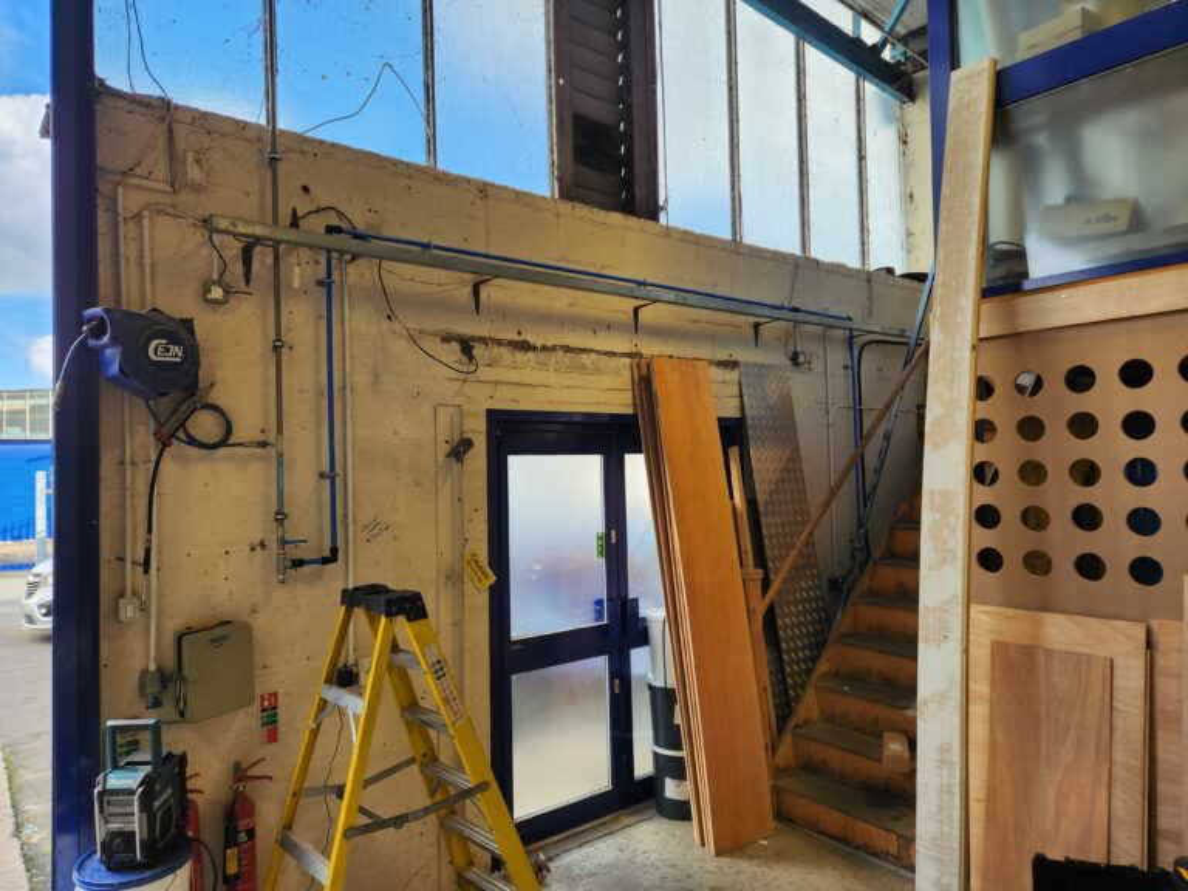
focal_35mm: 23
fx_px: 789
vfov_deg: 58.9
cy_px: 446
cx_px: 594
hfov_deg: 73.9
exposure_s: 1/180
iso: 32
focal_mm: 5.4
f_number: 1.8
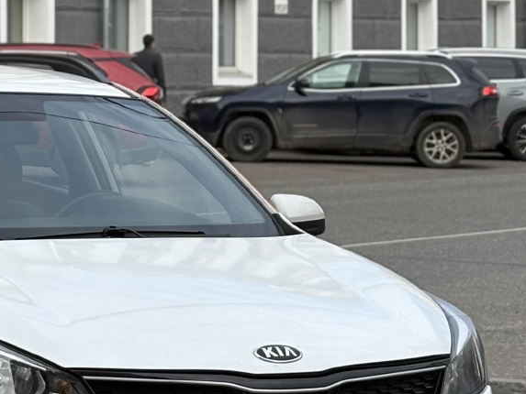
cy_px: 270
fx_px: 1793
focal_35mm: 118
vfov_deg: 12.5
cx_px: 17
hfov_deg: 16.4
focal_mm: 5.96
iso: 32
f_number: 1.6
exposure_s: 1/1393
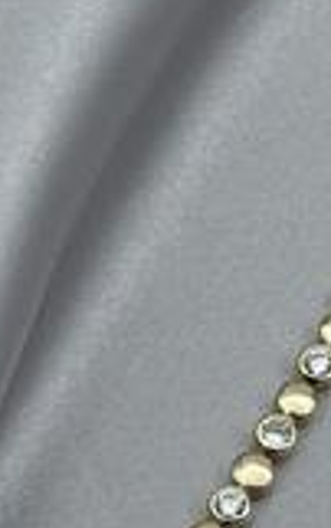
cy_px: 359
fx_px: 2418
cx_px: 206
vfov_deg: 12.4
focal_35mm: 168
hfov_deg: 7.8
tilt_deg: -64.3
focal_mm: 6.76
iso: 64
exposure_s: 1/1543
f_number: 1.78
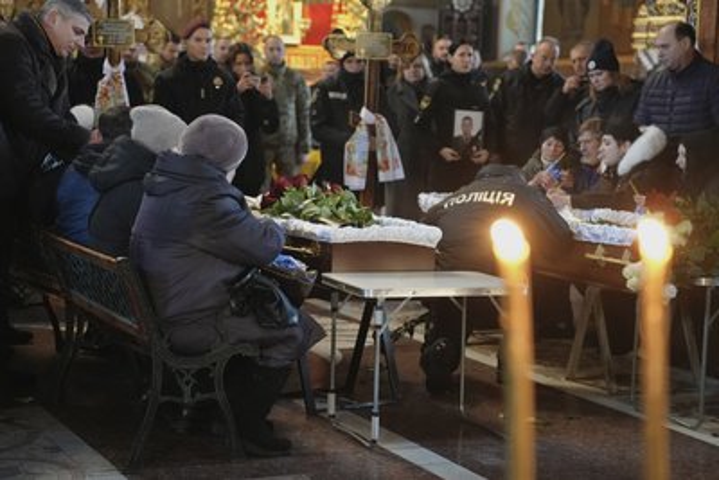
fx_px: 1498
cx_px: 360
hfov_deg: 27.0
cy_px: 240
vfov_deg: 18.2
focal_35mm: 75
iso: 12800
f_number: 2.8
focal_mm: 75
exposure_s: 1/80
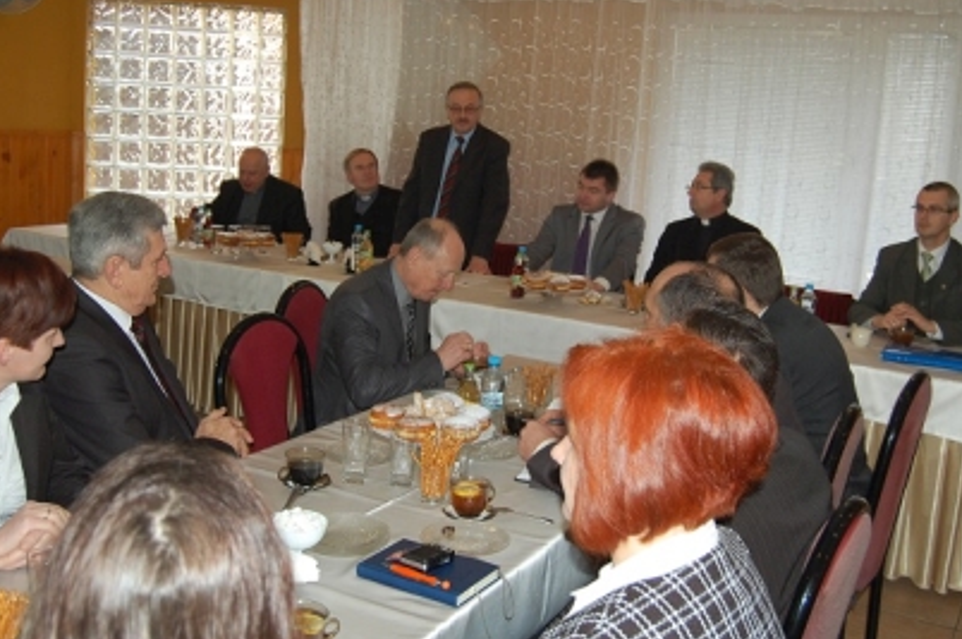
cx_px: 469
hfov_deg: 47.5
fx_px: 1094
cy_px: 247
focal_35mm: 41
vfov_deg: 32.4
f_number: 3.8
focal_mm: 22
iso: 400
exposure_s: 1/60
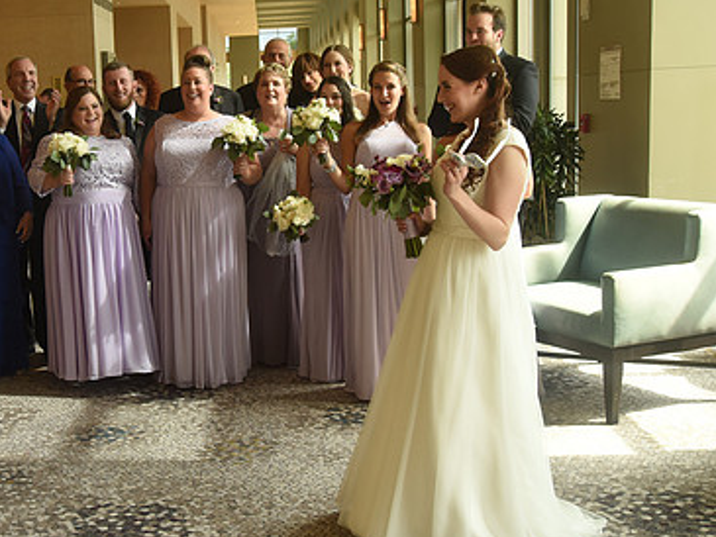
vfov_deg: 28.0
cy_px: 238
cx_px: 175
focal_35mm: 52
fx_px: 1076
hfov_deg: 35.9
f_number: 7.1
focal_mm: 34
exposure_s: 1/250
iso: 1250
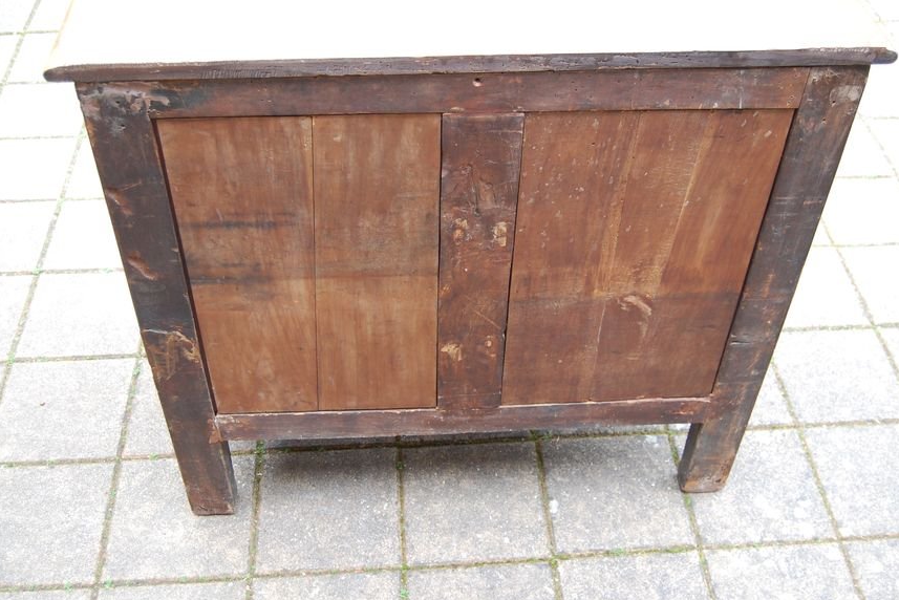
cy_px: 297
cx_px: 471
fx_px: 1024
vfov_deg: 32.7
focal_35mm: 41
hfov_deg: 47.4
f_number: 4
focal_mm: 26
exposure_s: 1/60
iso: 400
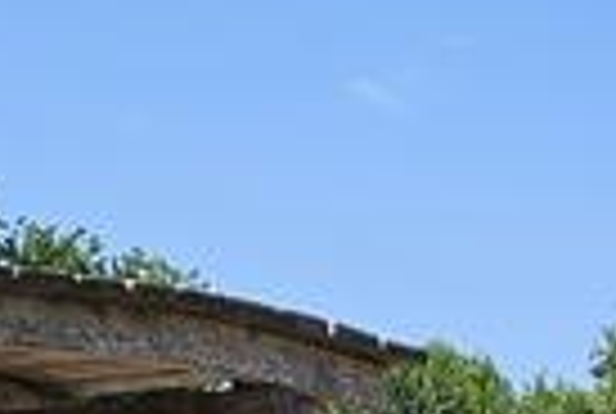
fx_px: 2984
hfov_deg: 11.5
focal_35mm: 174
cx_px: 782
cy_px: 1071
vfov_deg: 7.3
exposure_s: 1/1824
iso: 25
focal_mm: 5.4
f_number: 1.8
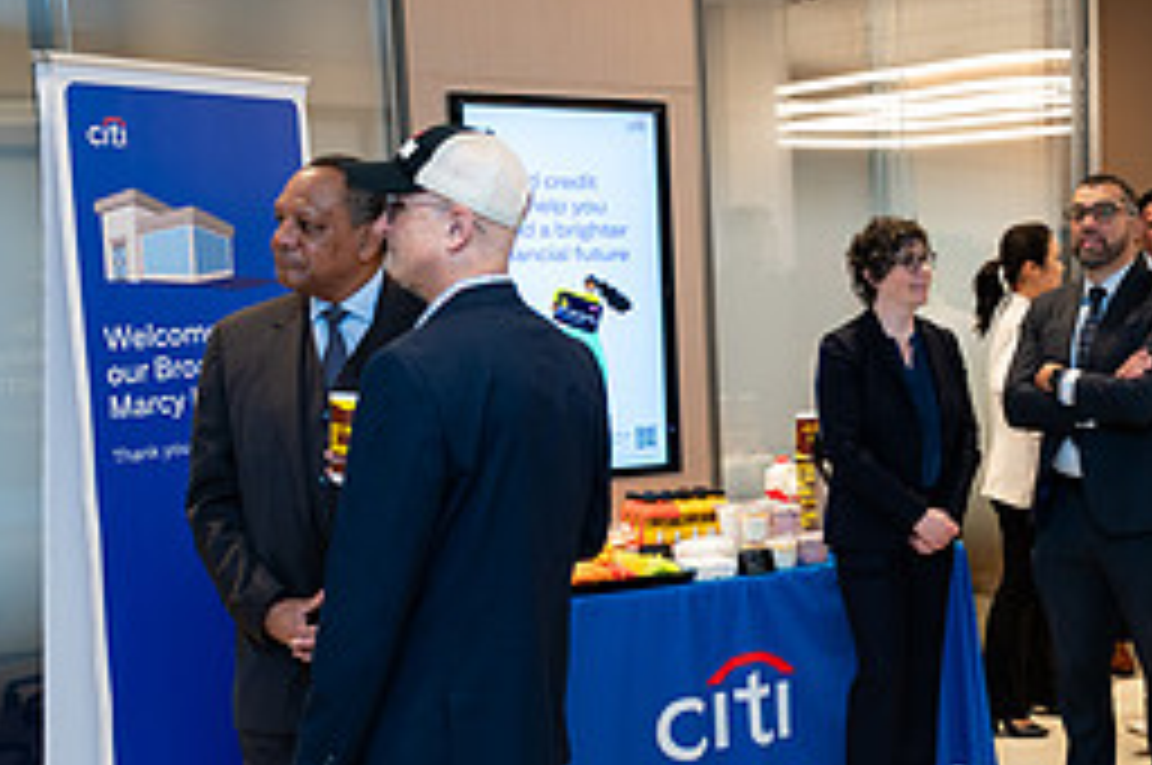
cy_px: 534
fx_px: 1981
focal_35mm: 62
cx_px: 1087
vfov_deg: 21.7
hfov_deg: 30.6
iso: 400
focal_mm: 26.5
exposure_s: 1/160
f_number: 3.2
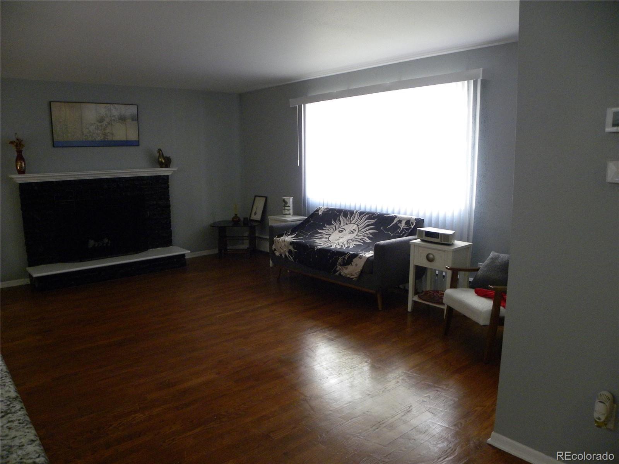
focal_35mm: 26
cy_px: 232
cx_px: 310
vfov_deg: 53.1
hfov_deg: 67.3
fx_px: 465
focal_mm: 4.6
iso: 357
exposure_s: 1/61
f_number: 2.8
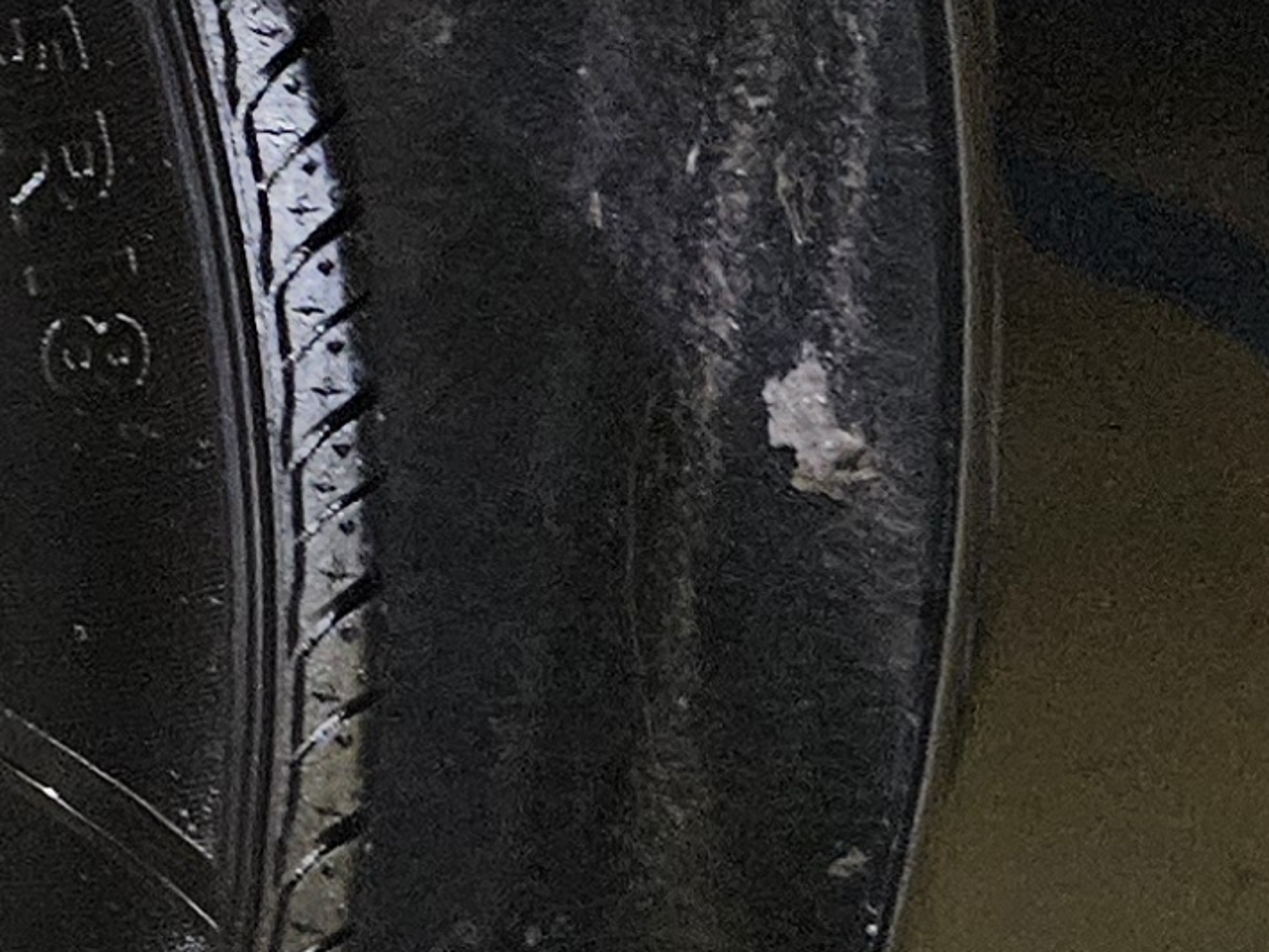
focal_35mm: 130
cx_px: -2002
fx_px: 4766
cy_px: 493
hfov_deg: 11.7
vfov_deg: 11.4
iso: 640
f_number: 1.8
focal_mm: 5.4
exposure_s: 1/60
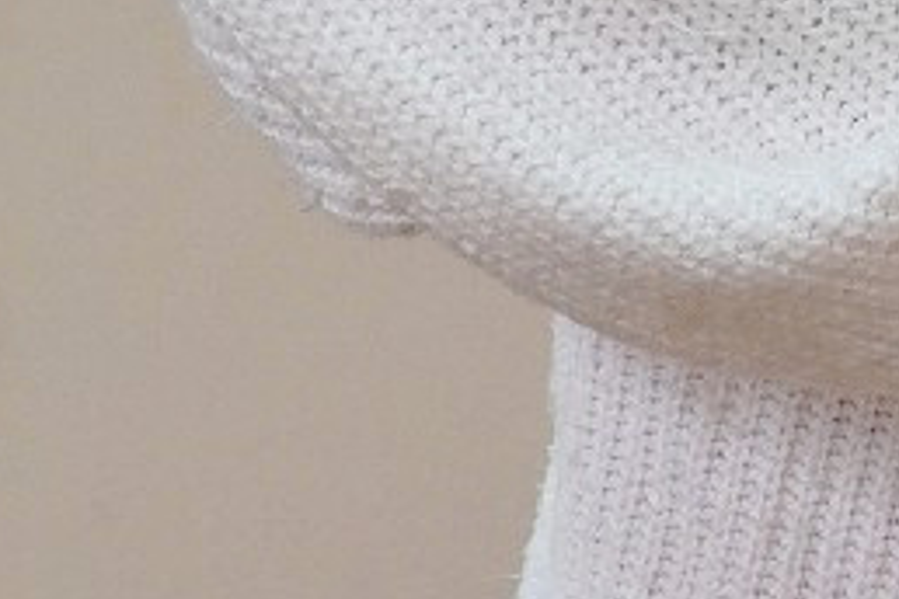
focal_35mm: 146
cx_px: 1624
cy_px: -233
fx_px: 3654
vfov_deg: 9.2
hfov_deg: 12.7
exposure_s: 1/160
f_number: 4
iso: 1250
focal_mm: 21
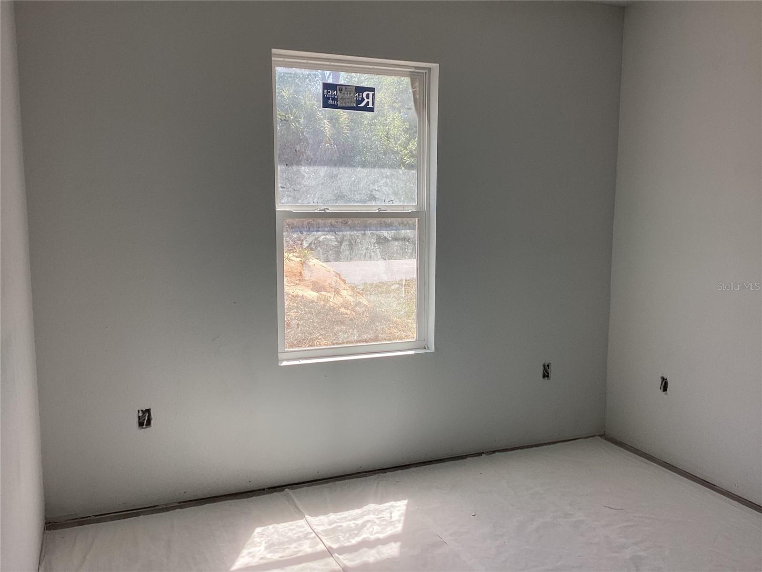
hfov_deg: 58.4
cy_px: 286
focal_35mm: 31
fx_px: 682
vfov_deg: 45.4
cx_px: 381
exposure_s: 1/125
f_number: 2.4
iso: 25
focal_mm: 3.3
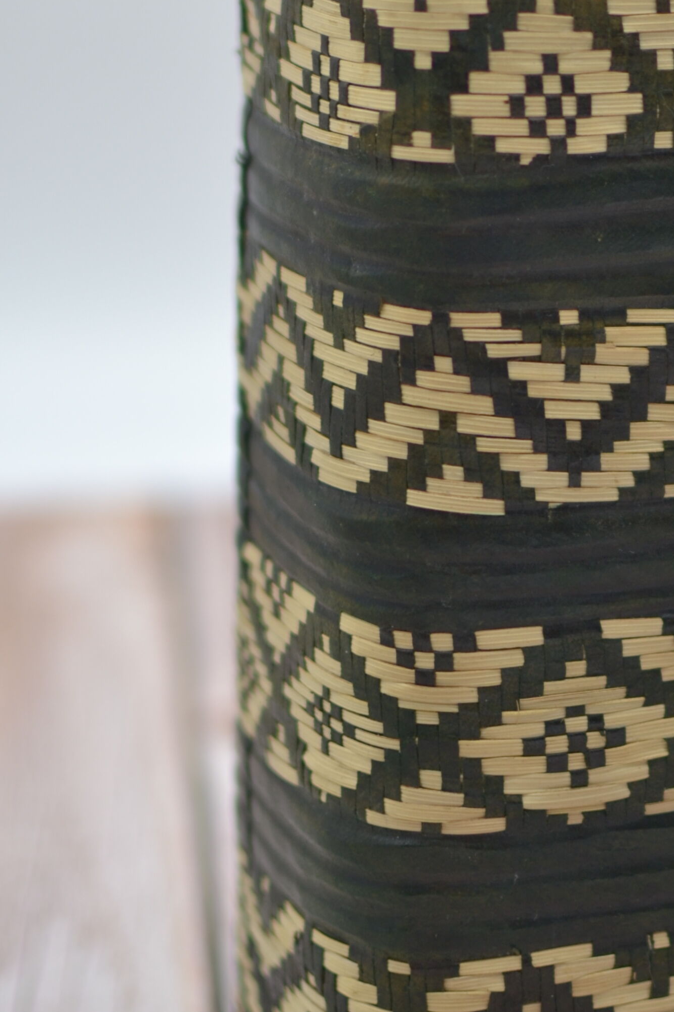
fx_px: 3403
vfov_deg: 16.8
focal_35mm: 121
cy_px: 200
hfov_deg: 11.2
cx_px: 599
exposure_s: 1/400
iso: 100
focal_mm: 35
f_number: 1.8
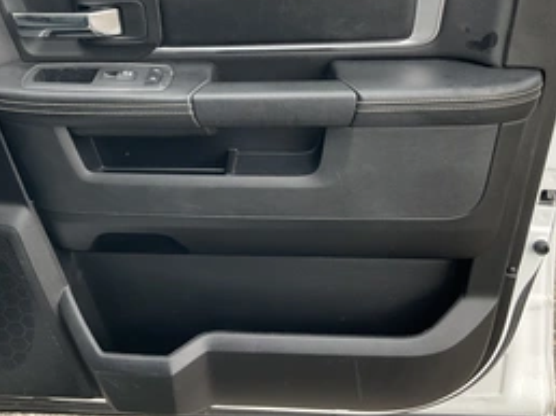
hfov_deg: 42.0
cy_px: 116
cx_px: 233
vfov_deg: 31.7
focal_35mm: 45
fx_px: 722
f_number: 1.8
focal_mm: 3
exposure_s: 1/60
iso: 64
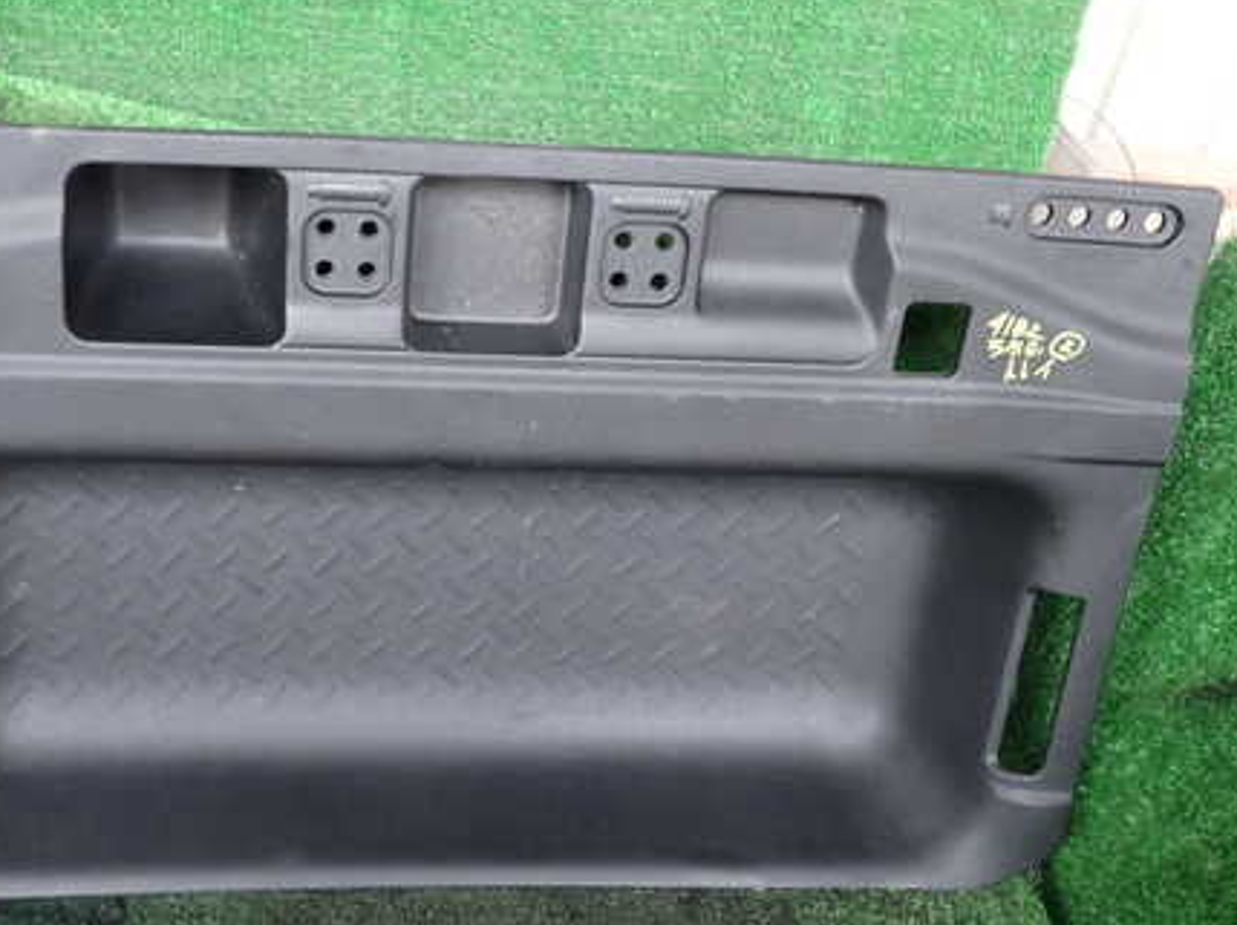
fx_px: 1500
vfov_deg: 34.3
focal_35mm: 42
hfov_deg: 44.4
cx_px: 458
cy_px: 401
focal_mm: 5.4
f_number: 2.3
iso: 200
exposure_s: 1/30
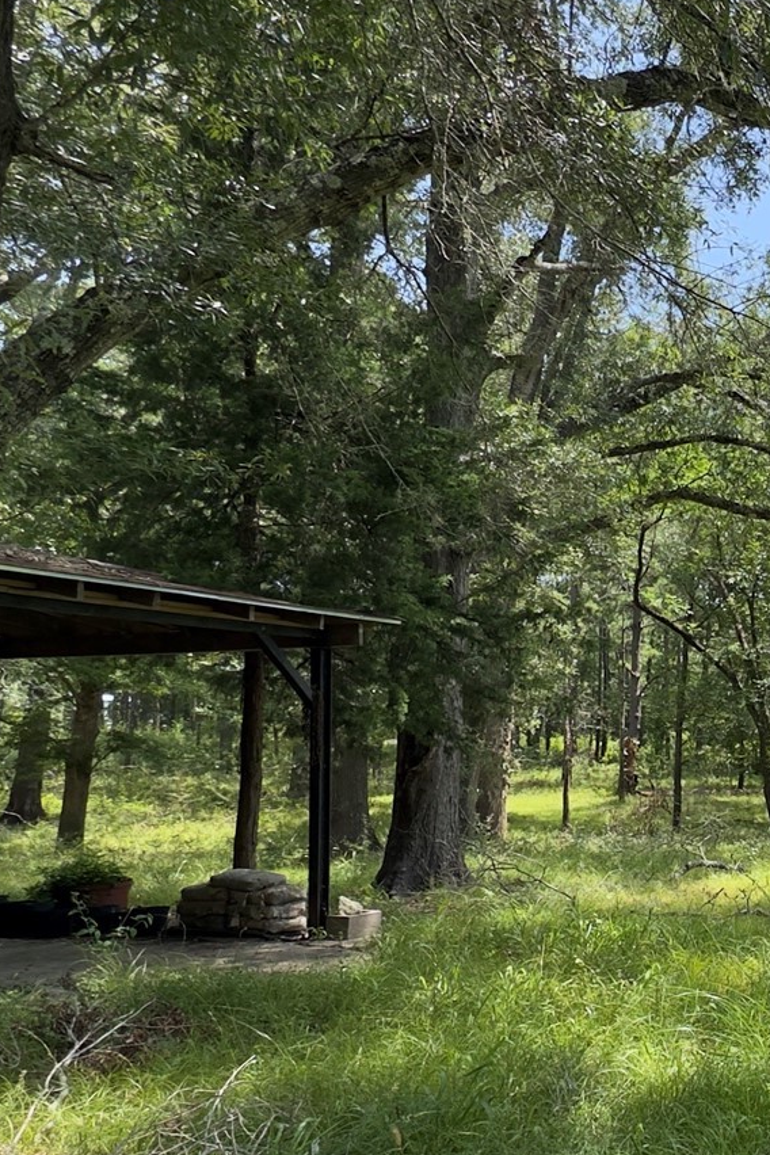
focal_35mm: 35
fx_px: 1123
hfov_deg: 27.5
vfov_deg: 53.8
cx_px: 1124
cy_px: 725
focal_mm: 2.22
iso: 40
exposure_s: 1/435
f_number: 2.2
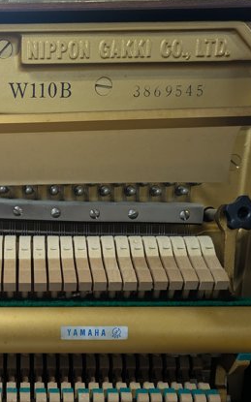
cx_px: 26
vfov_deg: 41.8
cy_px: 314
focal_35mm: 46
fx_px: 504
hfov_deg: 27.0
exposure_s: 1/40
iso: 187
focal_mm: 5.43
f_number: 1.89
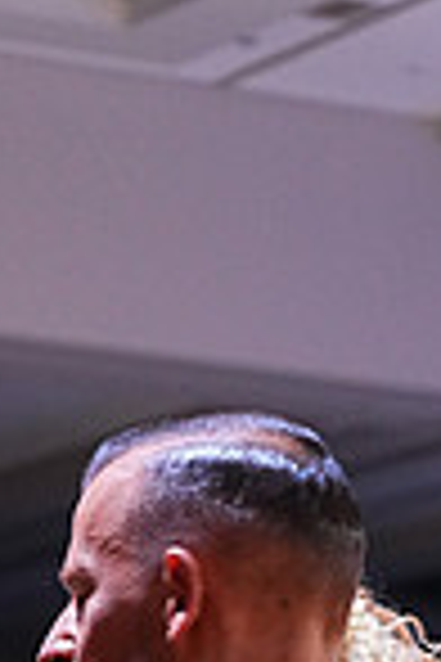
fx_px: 5071
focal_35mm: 276
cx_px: 295
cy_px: 1288
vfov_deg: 7.2
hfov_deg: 5.0
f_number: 4
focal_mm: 70
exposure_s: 1/500
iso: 3200
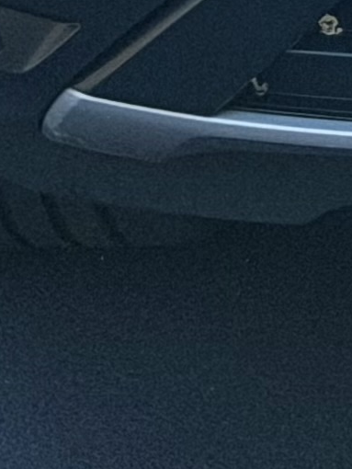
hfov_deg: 3.9
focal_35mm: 371
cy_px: -766
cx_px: 1133
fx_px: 5026
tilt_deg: -10.4
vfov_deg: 5.1
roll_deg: +0.8
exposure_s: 1/819
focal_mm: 6.76
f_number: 1.78
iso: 100
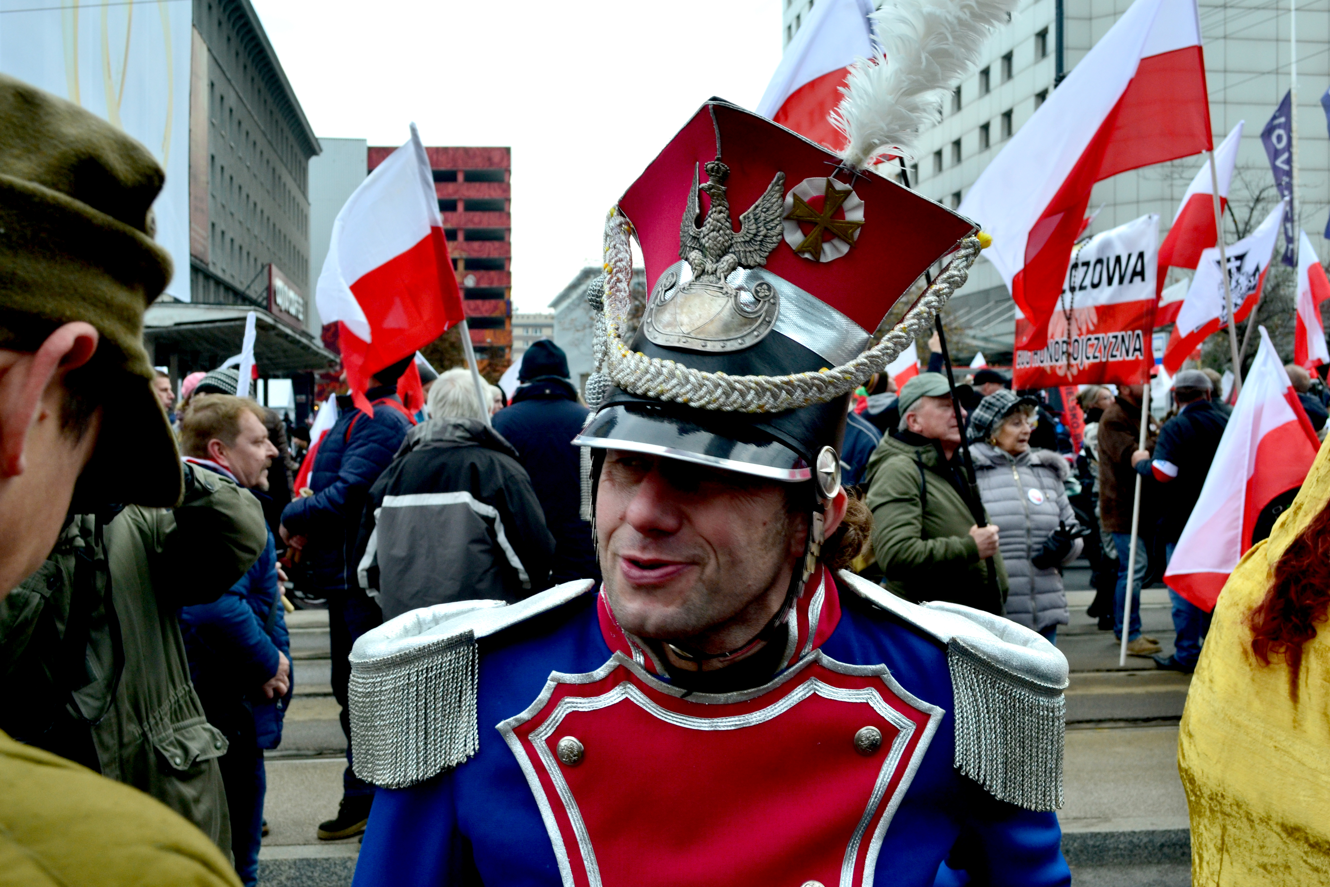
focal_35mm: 39
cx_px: 665
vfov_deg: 34.2
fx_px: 1441
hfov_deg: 49.6
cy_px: 444
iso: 400
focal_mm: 26
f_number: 9
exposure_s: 1/100
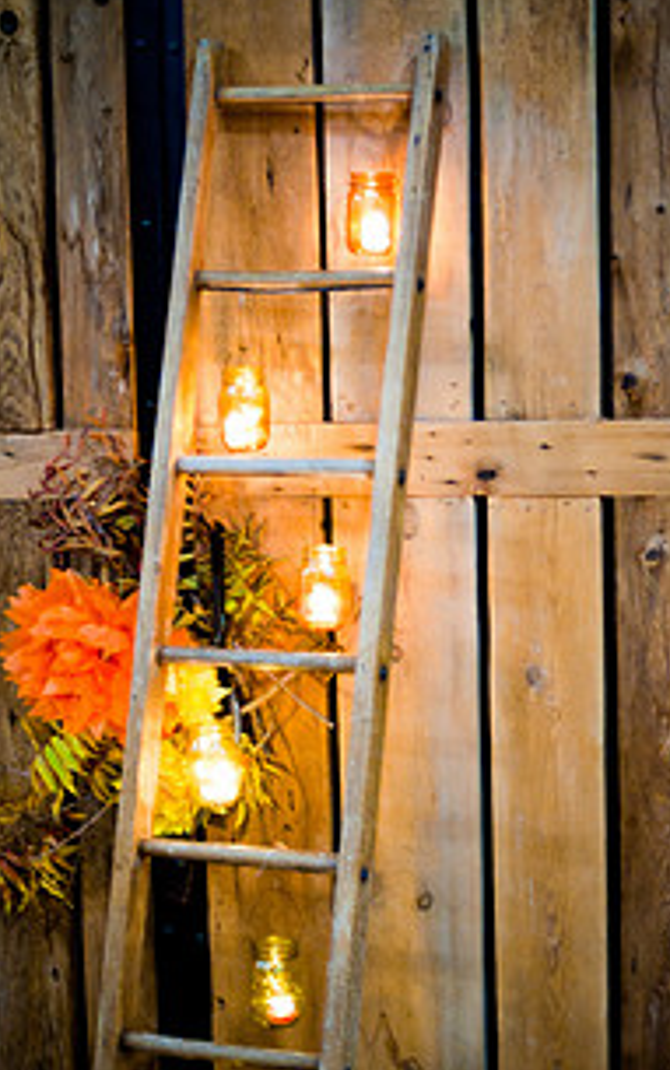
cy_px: 488
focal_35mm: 75
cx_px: 370
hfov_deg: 17.4
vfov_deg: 27.5
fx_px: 2188
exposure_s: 1/100
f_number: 1.4
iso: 1600
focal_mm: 50
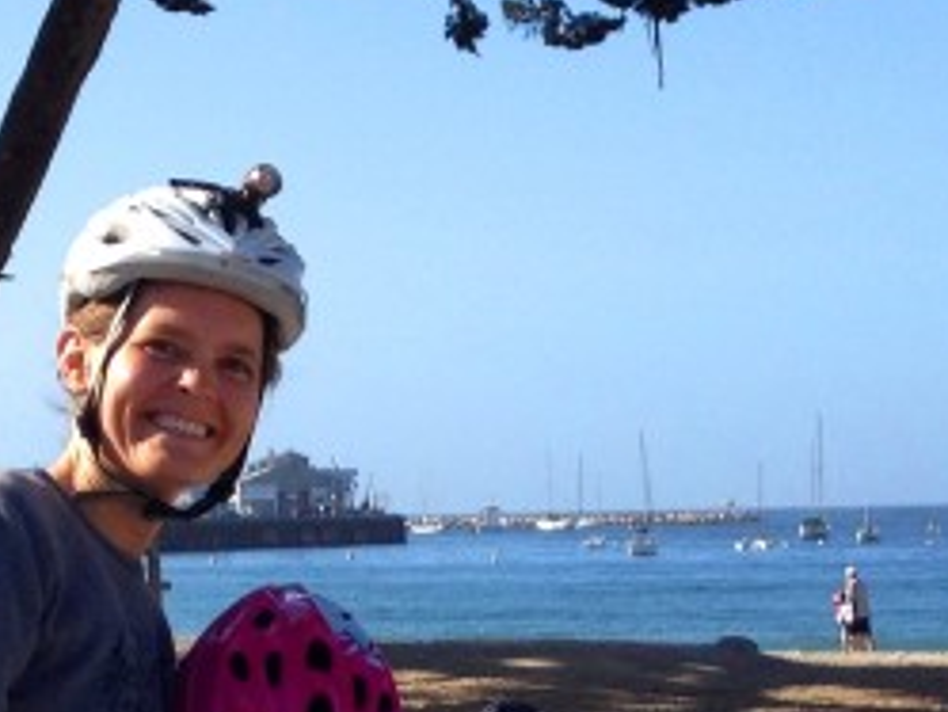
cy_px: 864
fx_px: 3946
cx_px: 392
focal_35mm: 144
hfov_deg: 13.7
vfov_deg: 10.1
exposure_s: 1/1255
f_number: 2.4
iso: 50
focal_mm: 4.28
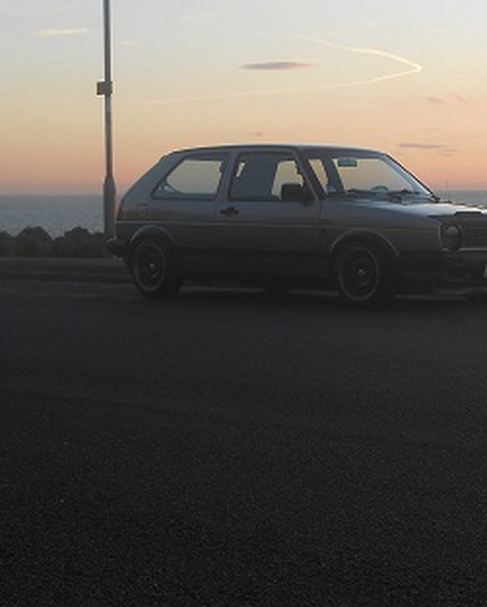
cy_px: 264
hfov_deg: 19.1
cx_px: 440
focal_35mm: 79
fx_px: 1421
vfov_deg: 24.1
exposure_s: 1/60
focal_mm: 7.8
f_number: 4.5
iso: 80
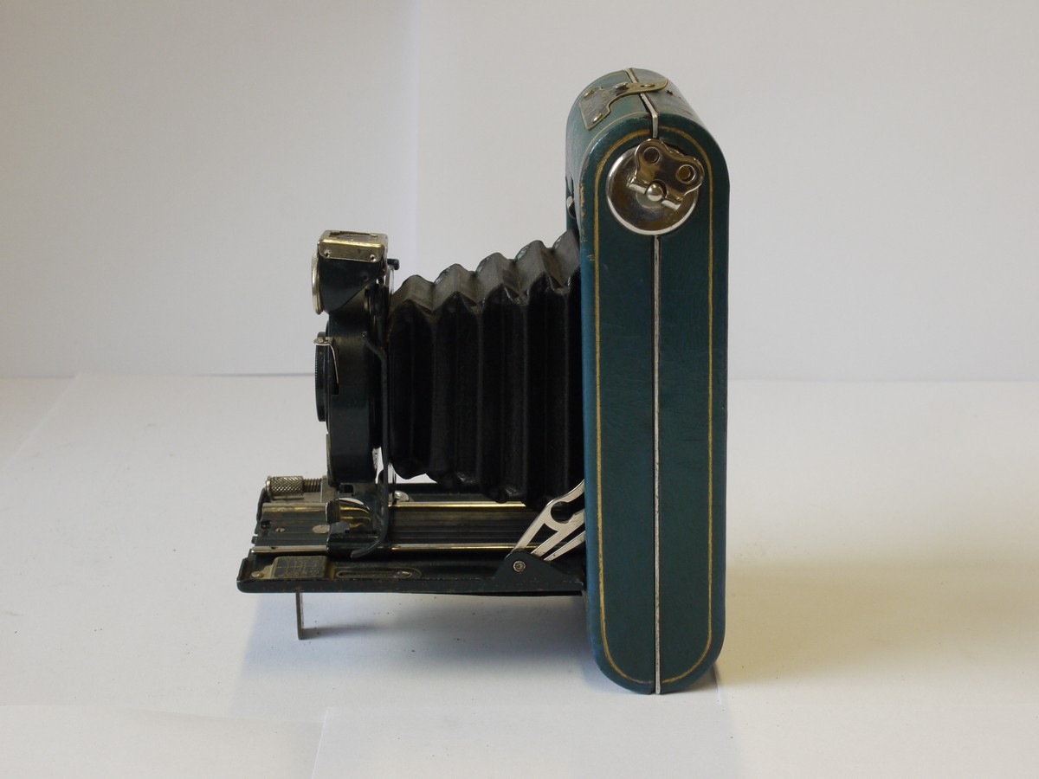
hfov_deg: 32.2
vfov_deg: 24.4
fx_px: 1801
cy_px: 390
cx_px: 520
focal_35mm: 60
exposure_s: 1/25
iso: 400
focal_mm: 30
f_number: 11
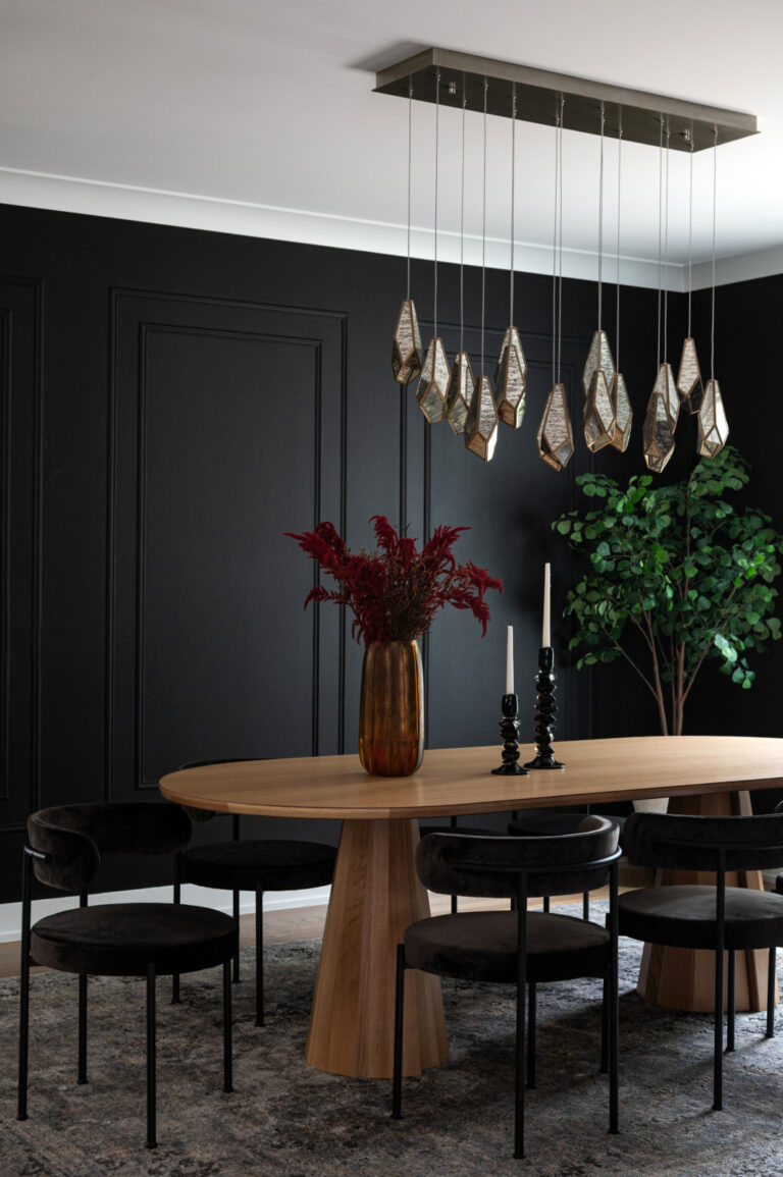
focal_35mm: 50
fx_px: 1634
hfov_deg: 26.9
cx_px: 392
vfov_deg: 39.6
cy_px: 588
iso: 640
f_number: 7.1
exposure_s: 1/1.25
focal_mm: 50
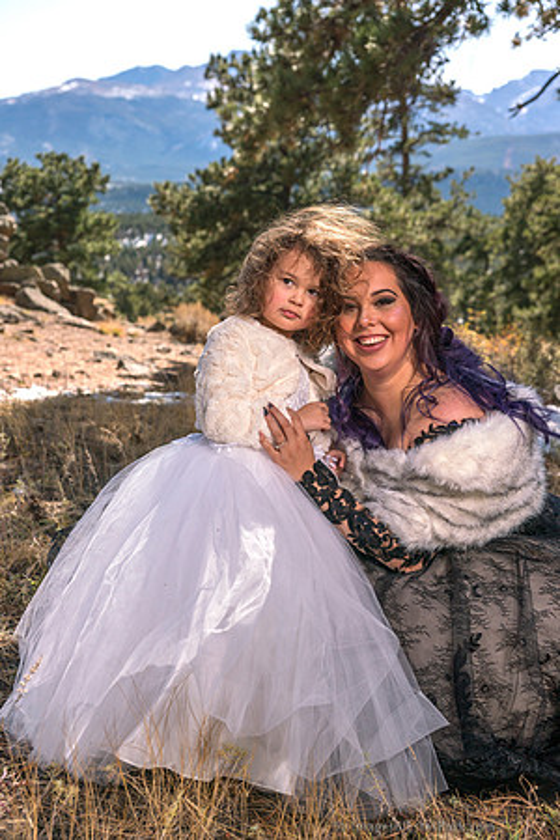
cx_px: 280
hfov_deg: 33.4
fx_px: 933
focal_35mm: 40
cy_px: 420
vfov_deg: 48.5
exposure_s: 1/2000
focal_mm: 40
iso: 320
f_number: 4.5
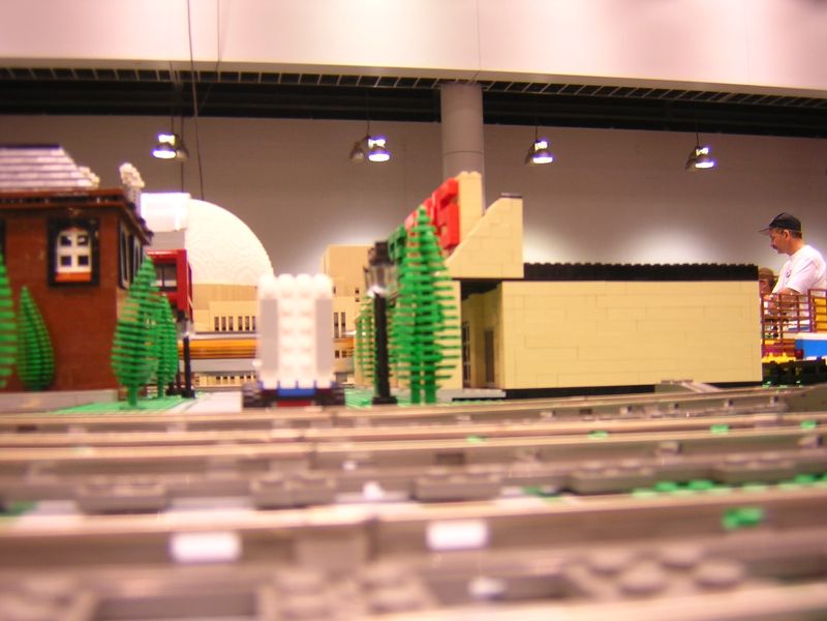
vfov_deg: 39.7
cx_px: 414
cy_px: 310
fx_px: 860
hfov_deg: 51.4
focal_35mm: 36
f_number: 2.6
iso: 100
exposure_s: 1/7.8
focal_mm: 4.7
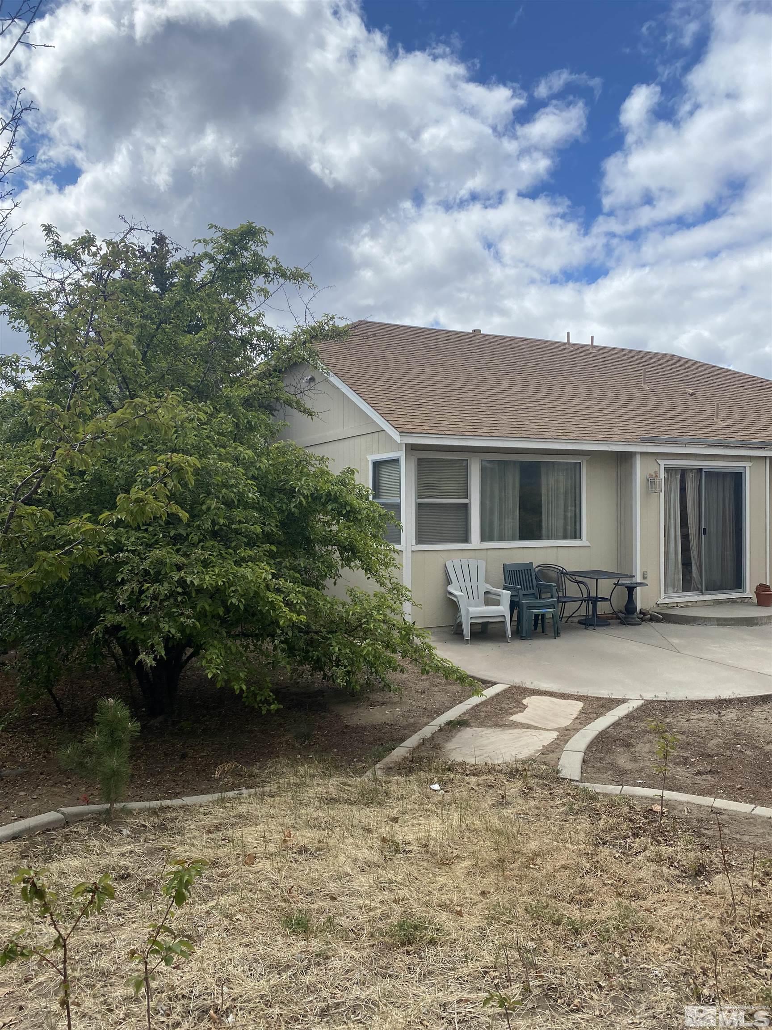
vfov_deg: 67.3
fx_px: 773
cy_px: 515
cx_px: 386
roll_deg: +0.8
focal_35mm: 26
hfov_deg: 53.1
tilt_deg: +0.0
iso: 32
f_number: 1.8
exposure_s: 1/3497
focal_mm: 4.25
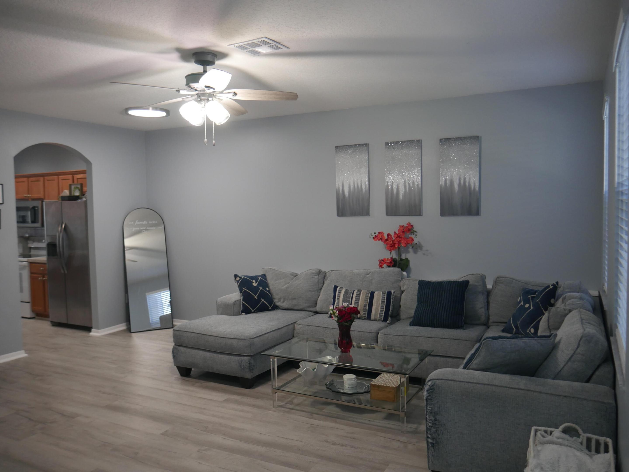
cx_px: 314
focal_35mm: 28
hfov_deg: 63.4
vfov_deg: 49.8
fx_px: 509
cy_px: 236
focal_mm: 14
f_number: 3.5
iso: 500
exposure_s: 1/60
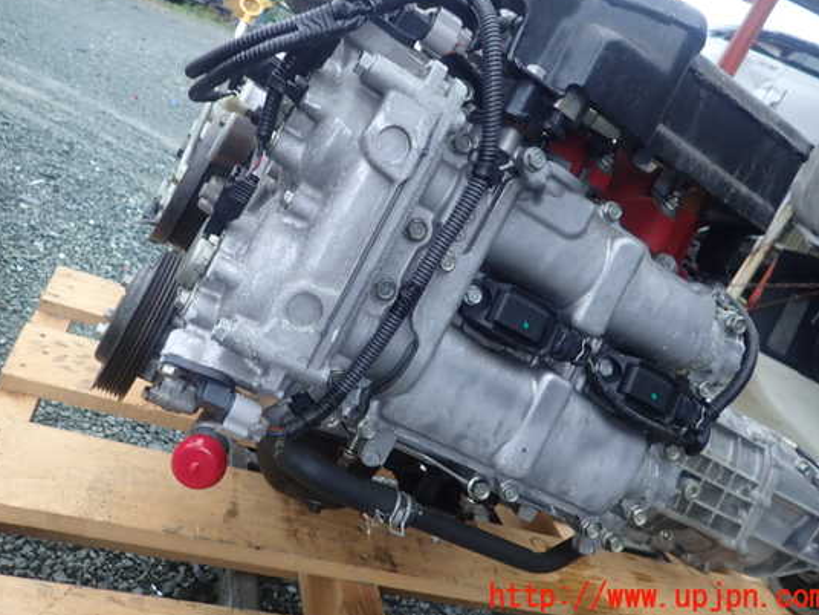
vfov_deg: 49.6
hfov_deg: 63.3
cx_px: 376
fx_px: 662
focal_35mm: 28
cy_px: 272
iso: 100
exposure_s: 1/80
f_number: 2
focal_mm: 4.5
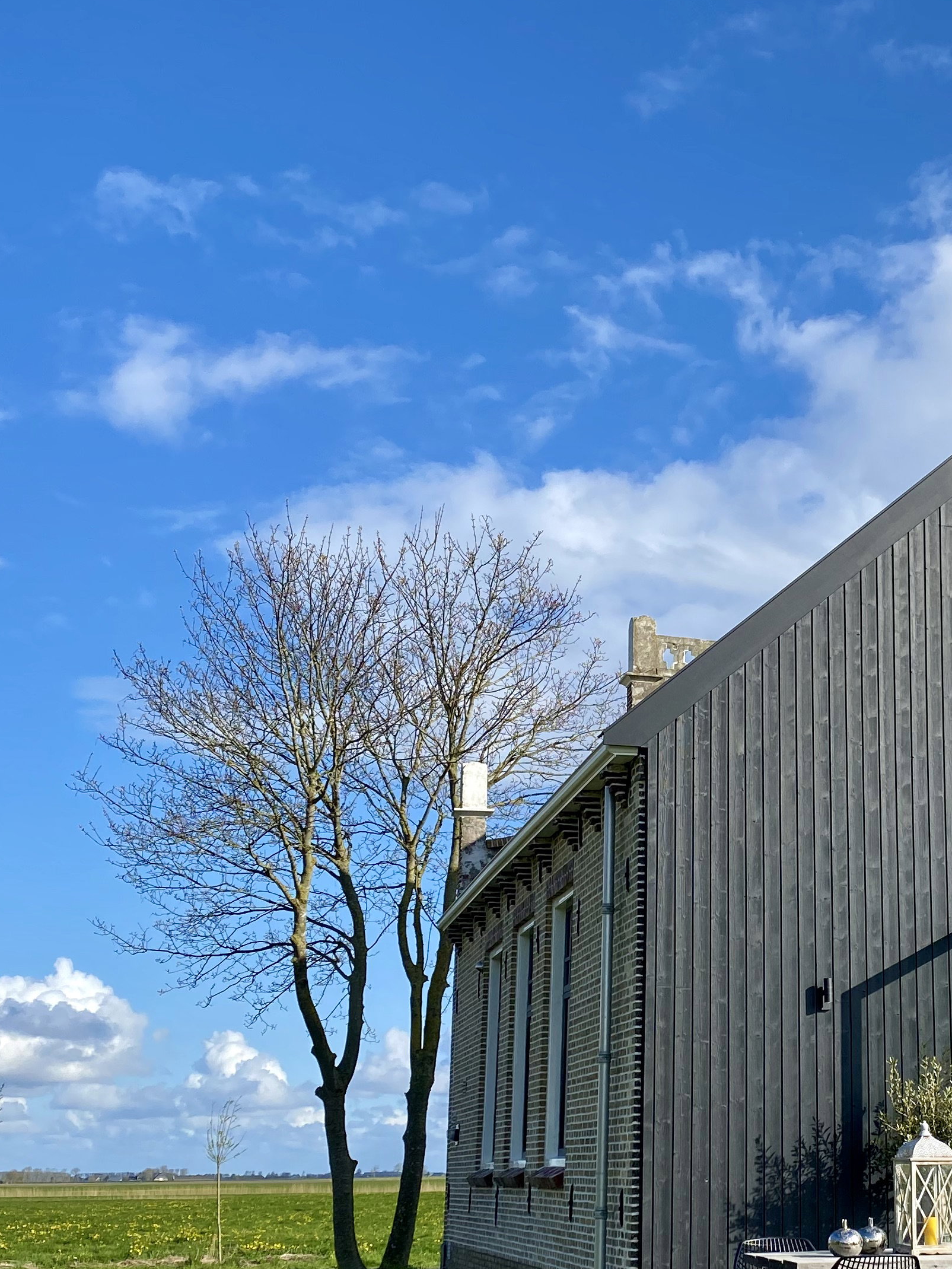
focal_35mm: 49
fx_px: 1796
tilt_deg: +12.0
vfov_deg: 38.6
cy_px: 822
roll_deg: -1.4
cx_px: 839
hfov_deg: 28.6
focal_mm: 4.25
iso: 32
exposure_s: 1/2625
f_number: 1.8
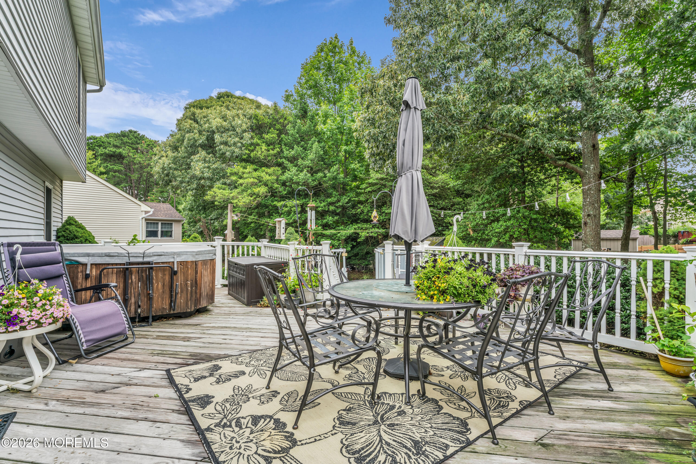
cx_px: 348
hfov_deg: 93.3
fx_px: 329
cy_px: 232
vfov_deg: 70.4
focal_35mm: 17
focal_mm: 17
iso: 400
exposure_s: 1/40
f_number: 13
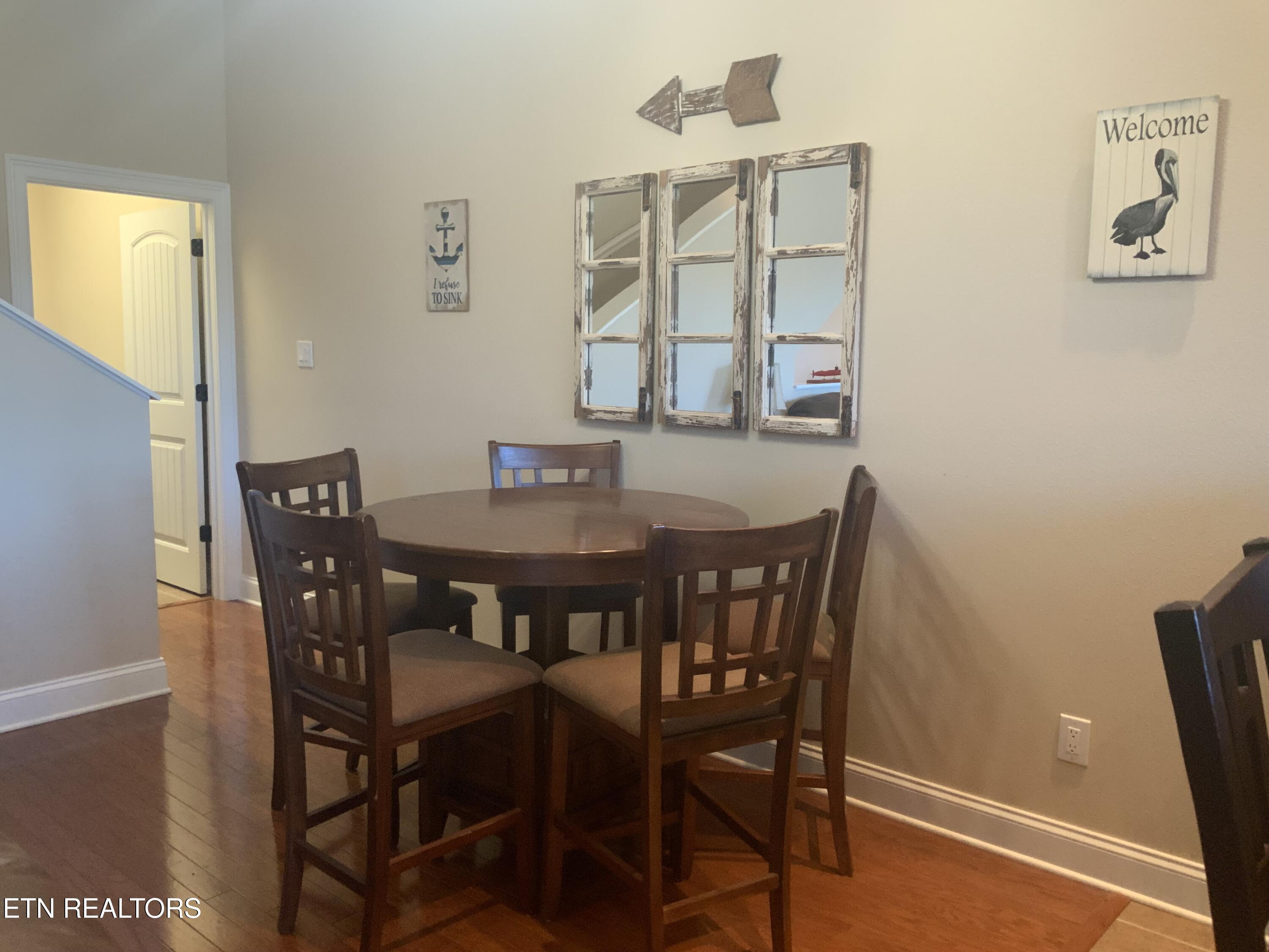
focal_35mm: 29
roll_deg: -0.3
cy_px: 476
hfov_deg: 61.7
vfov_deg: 48.2
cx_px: 634
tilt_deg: -6.0
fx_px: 1063
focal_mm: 3
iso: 200
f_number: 1.8
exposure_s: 1/60
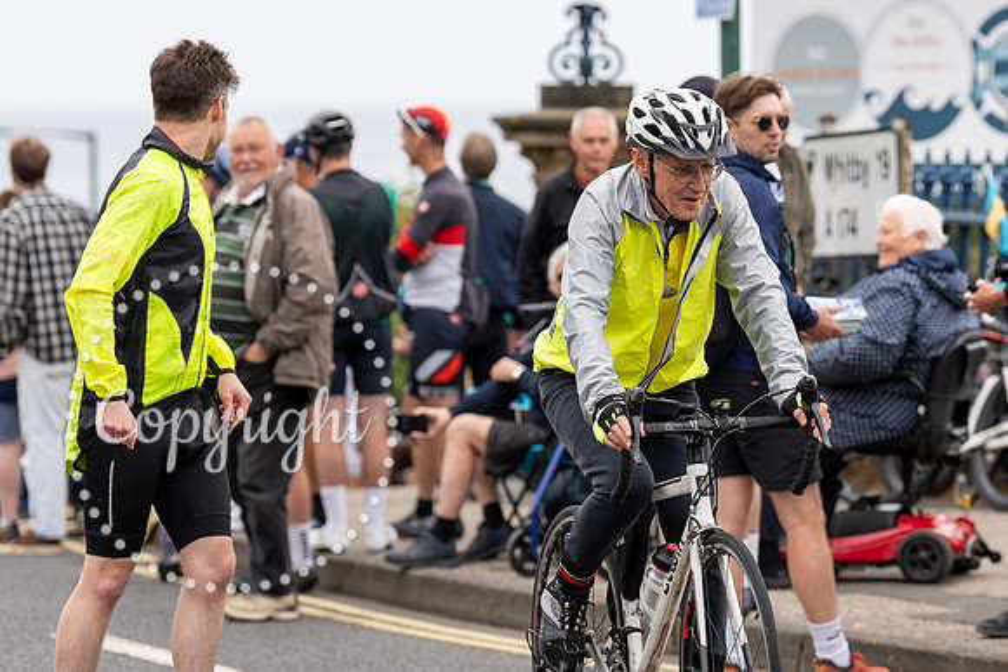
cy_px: 179
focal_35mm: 179
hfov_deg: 11.5
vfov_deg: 7.7
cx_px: 740
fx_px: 5016
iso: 320
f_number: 3.5
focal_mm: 122
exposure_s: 1/1000
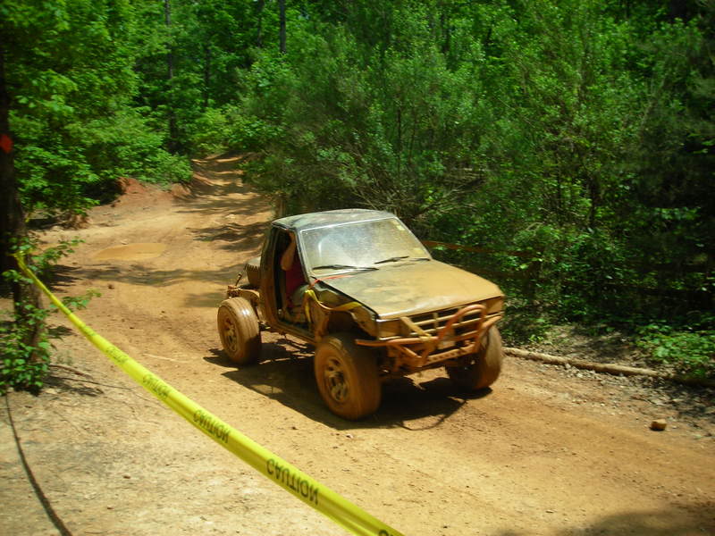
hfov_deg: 49.0
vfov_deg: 37.7
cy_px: 268
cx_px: 358
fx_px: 785
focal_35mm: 38
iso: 53
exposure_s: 1/110
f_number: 6.4
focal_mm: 6.3
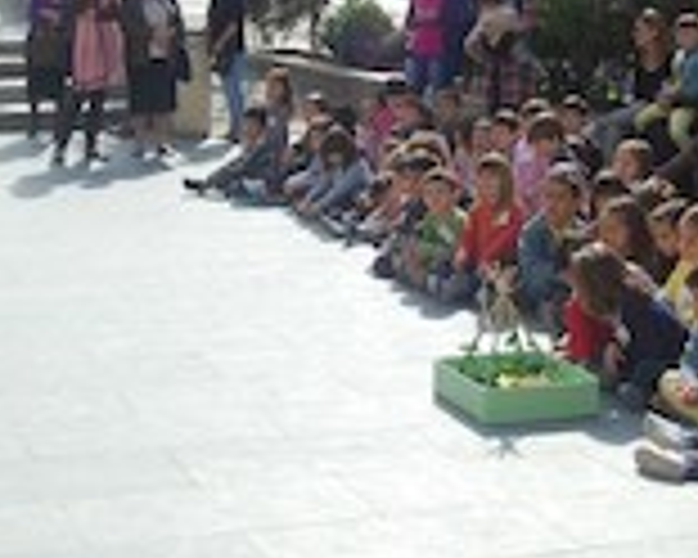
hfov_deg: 23.8
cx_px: 356
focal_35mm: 80
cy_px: 160
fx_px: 1653
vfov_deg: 19.1
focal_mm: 22
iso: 200
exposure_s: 1/320
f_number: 9
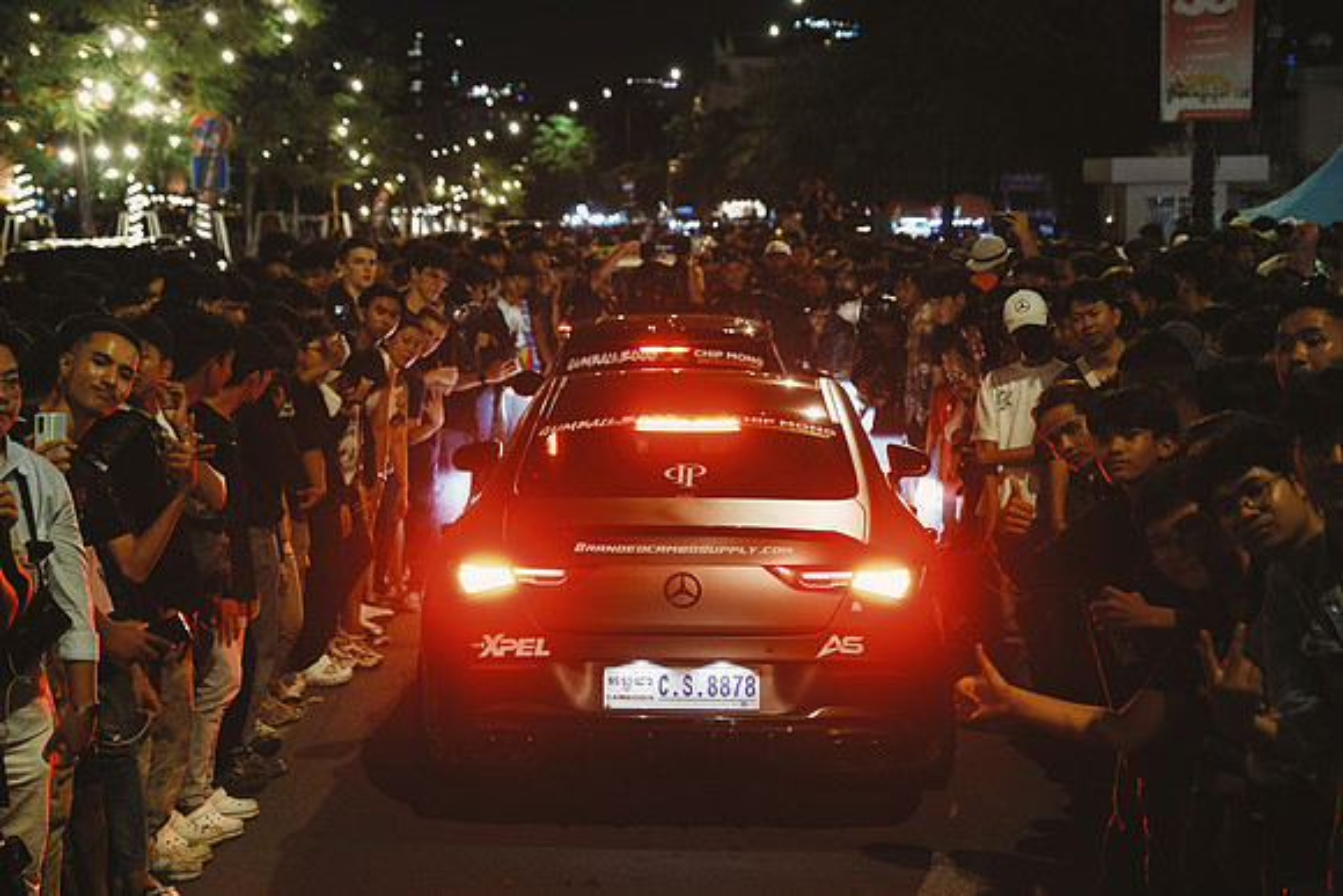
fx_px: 2724
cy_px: 448
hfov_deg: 27.7
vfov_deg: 18.7
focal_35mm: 73
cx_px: 672
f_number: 3.2
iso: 2500
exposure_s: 1/60
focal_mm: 48.5
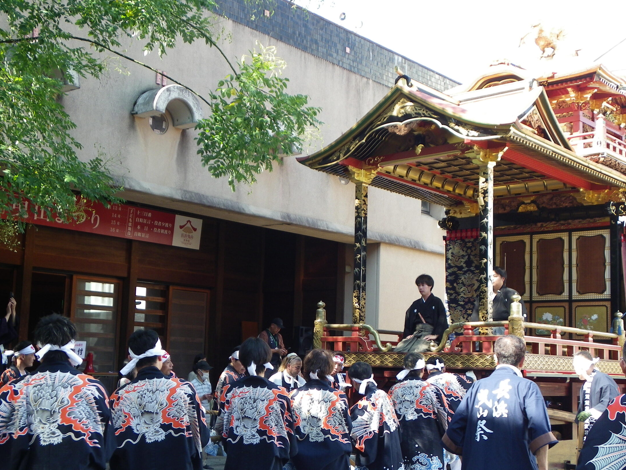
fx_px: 958
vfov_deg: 27.5
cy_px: 267
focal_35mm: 53
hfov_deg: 36.2
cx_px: 335
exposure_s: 1/80
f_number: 3.2
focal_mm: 7.9
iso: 64
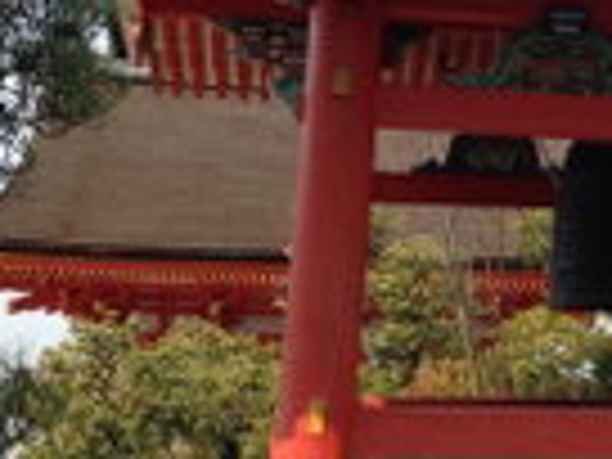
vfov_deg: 15.1
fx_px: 1715
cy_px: 90
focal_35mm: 97
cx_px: 693
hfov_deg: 19.3
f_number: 2.4
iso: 50
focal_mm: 4.12
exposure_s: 1/753
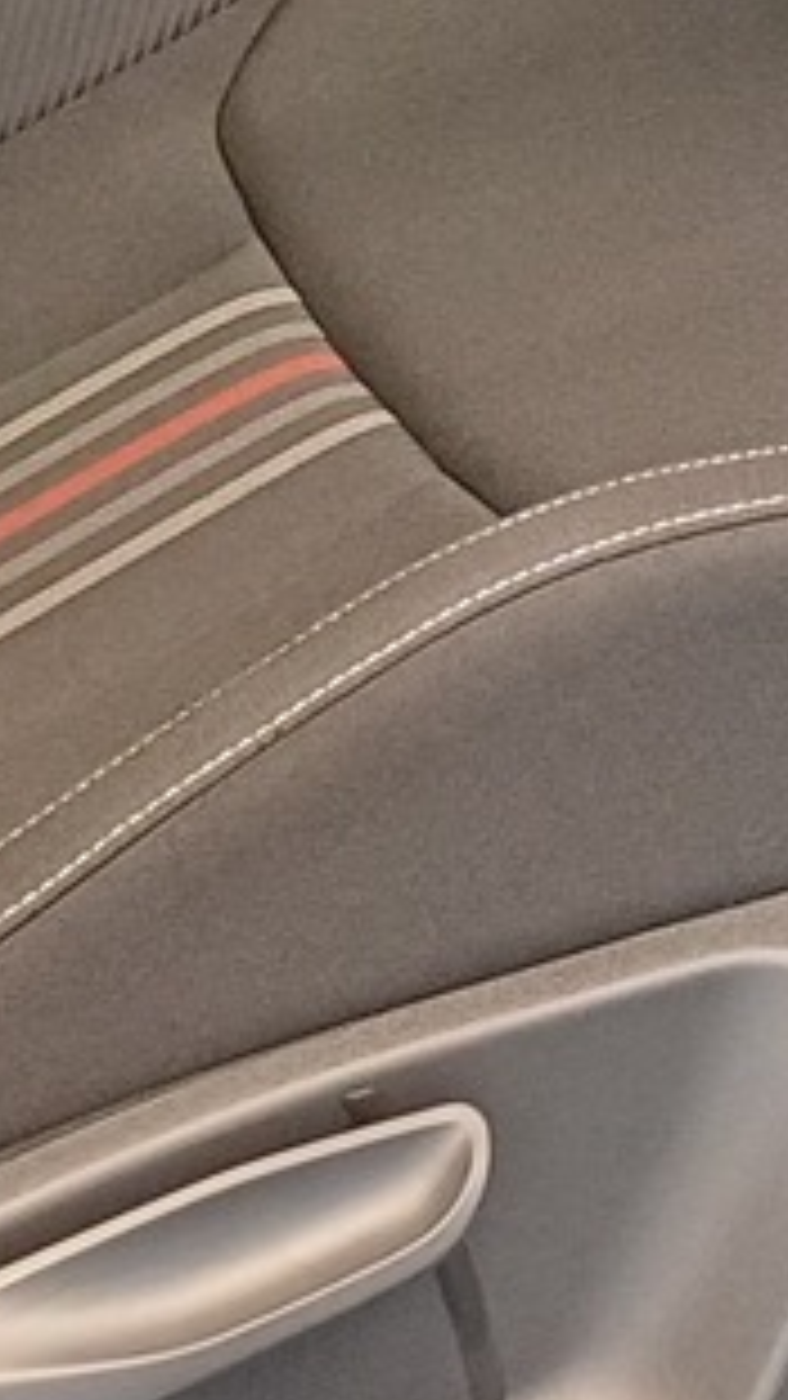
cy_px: -761
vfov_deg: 14.2
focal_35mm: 140
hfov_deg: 8.7
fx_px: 5199
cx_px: 518
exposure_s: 1/25
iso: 640
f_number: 1.8
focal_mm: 4.65
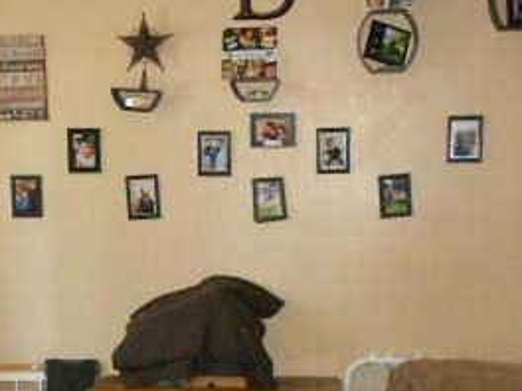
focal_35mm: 63
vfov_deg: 22.7
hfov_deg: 30.6
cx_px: 206
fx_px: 950
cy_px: 348
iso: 500
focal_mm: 4.6
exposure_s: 1/25
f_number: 3.2
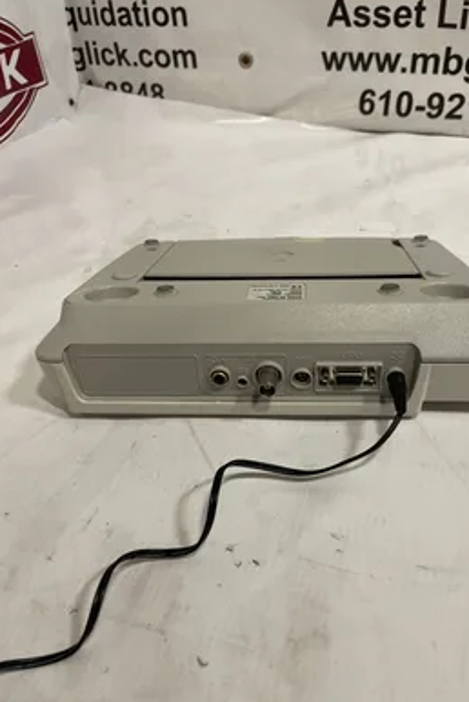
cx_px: 264
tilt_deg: -37.2
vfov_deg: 65.4
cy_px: 346
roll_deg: +1.7
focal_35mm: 28
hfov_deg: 46.4
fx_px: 546
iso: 160
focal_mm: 4.2
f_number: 1.6
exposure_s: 1/60
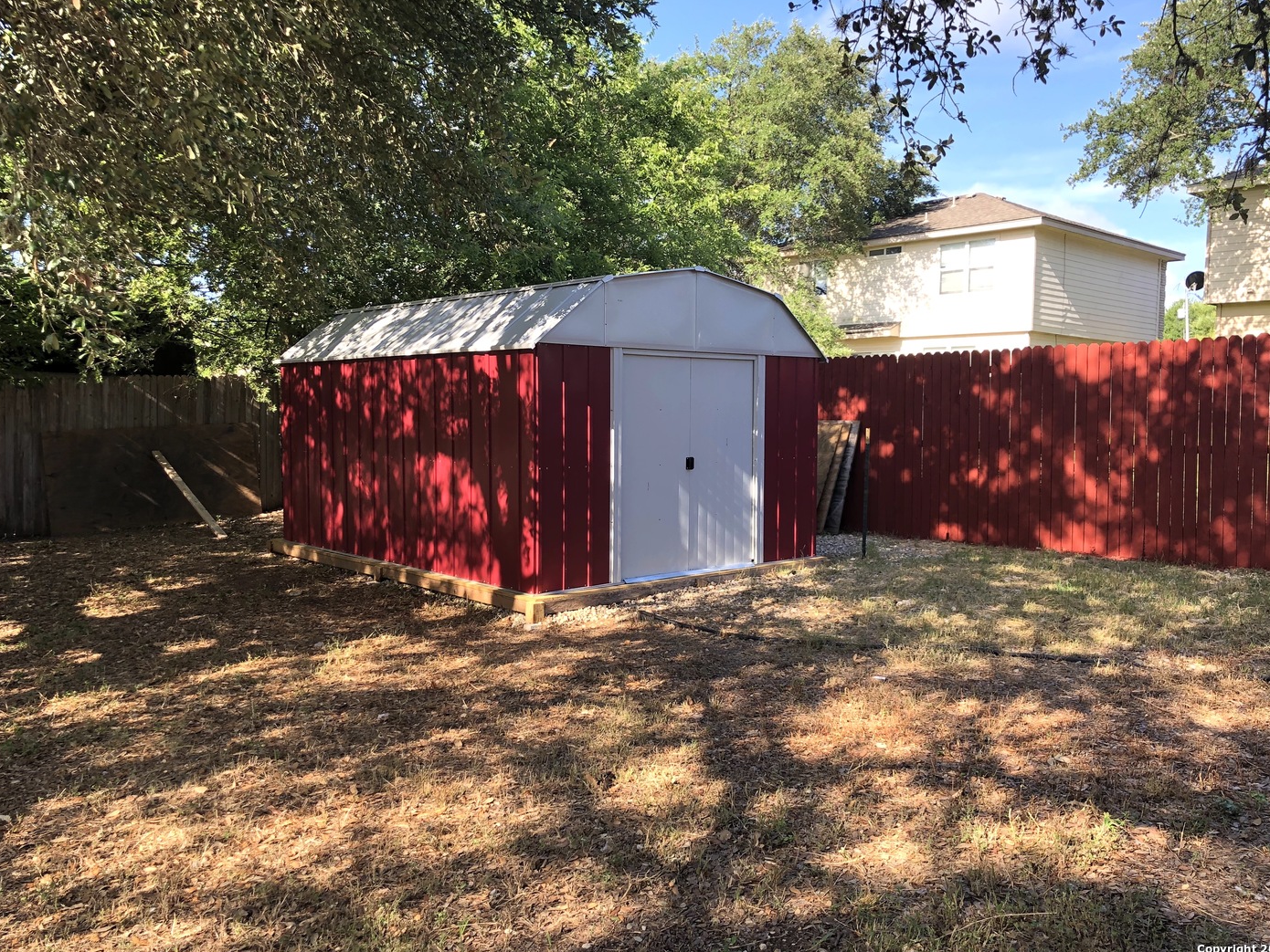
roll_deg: -1.3
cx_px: 637
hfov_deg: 61.7
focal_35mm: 29
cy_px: 477
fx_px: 1064
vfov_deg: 48.2
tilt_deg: -2.5
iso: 20
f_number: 1.8
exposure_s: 1/260
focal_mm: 4
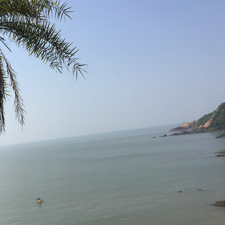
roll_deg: +6.7
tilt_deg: +2.4
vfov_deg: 40.0
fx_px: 309
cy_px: 120
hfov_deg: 38.6
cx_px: 47
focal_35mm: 42
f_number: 2.2
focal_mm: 4.15
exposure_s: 1/2137
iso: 25
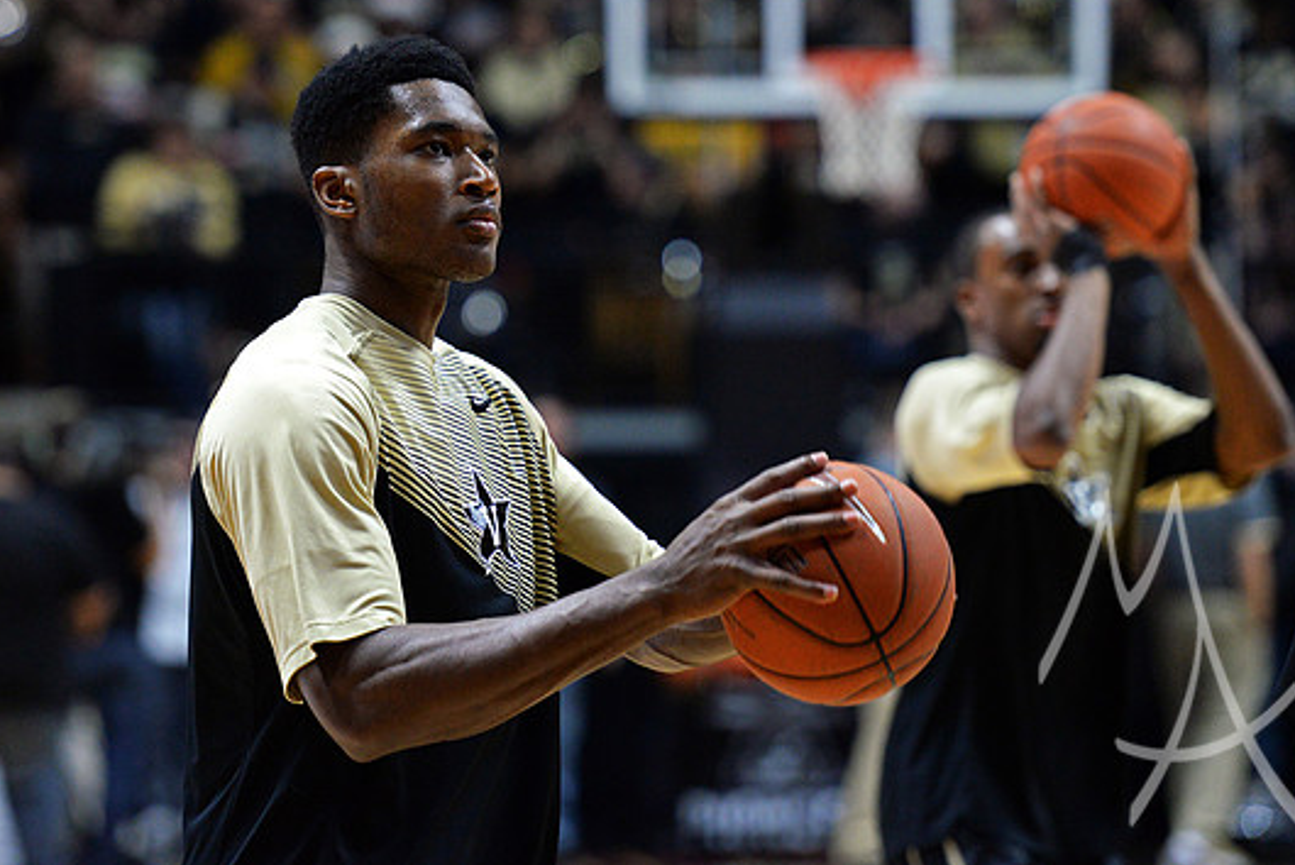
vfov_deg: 7.4
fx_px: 6694
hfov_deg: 11.0
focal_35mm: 186
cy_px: 397
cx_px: 669
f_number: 3.2
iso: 4000
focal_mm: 170
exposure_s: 1/1250
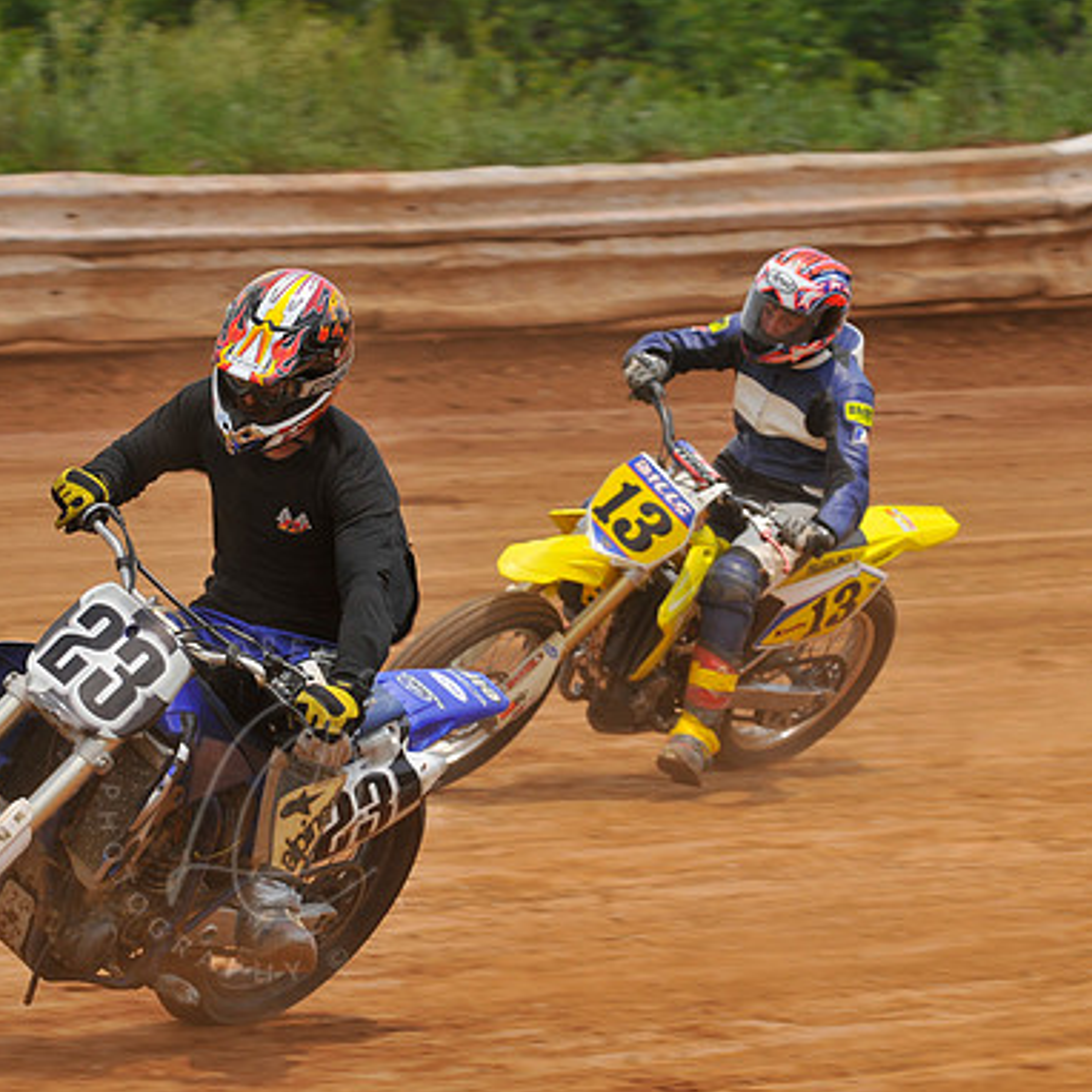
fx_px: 9302
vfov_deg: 6.7
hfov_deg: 6.7
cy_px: 547
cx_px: 269
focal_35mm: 261
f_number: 9
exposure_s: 1/400
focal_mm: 135
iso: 200
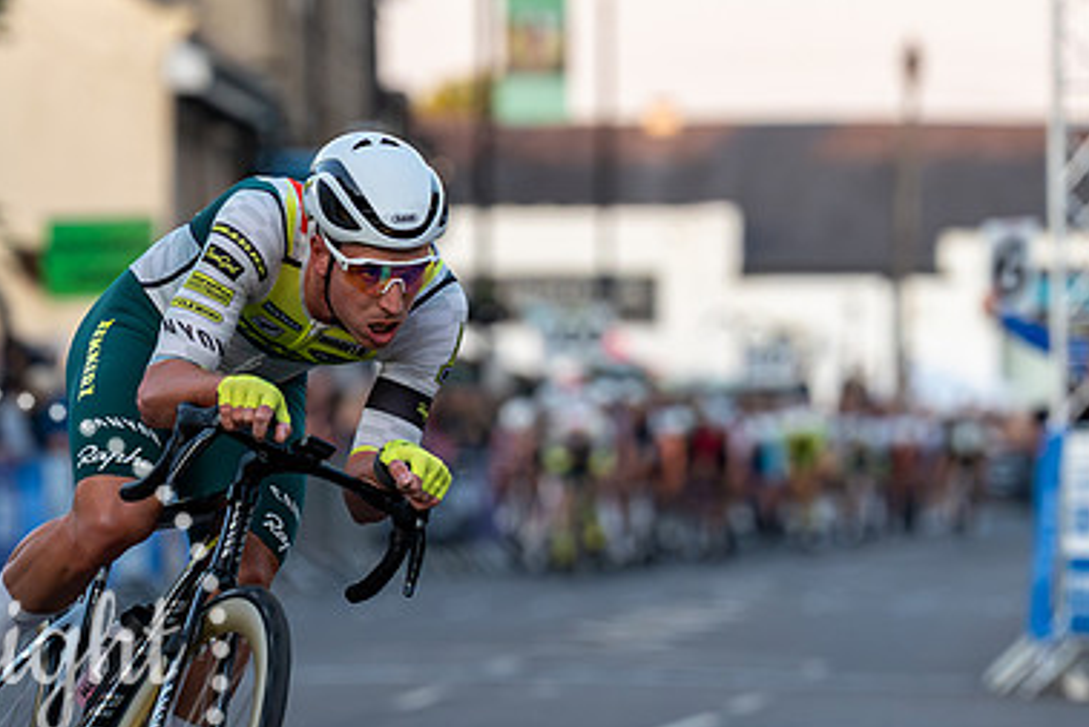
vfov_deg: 3.4
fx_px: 12134
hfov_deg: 5.1
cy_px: 529
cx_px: 327
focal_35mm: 401
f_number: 3.2
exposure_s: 1/800
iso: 1000
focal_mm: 162
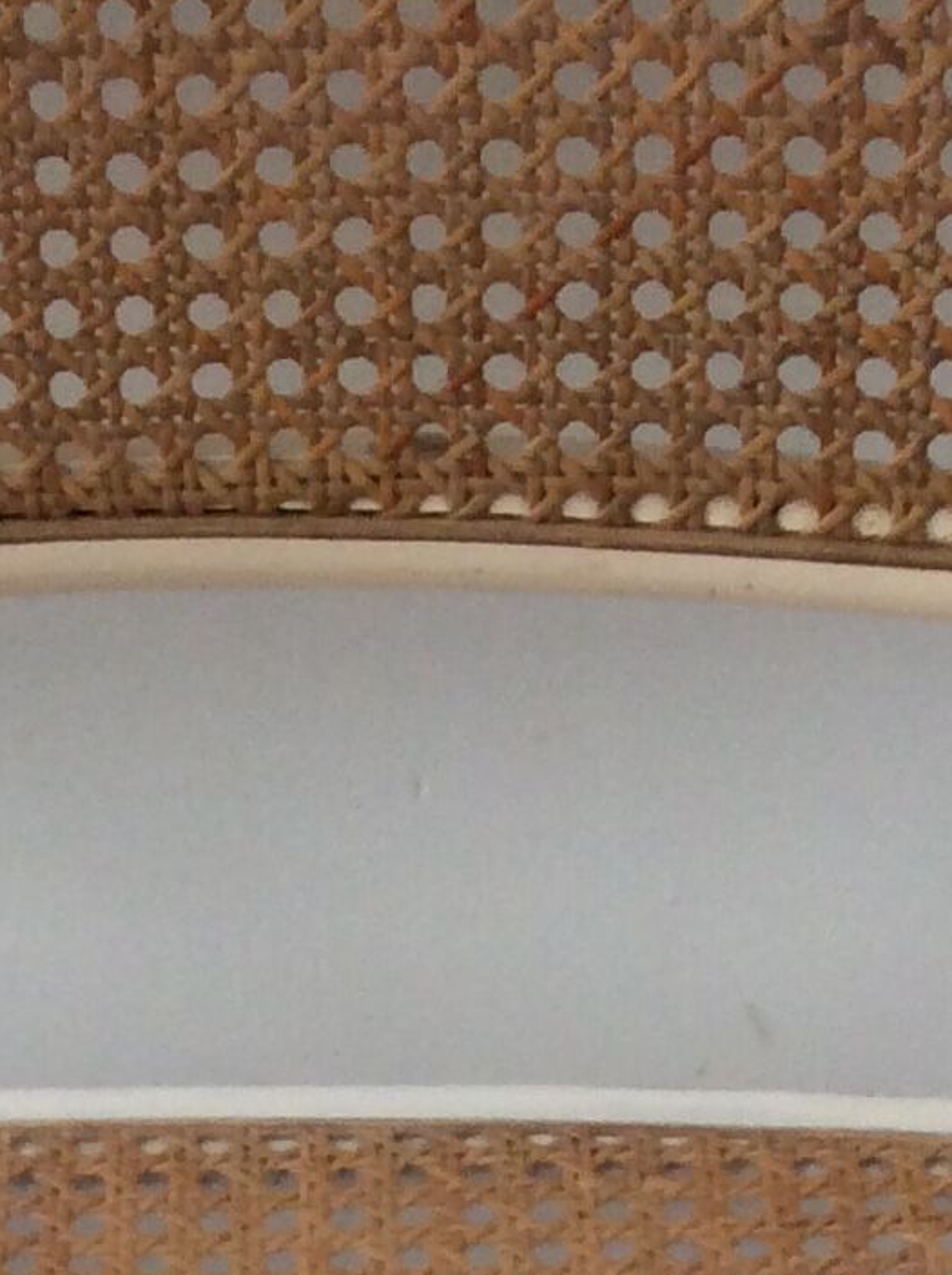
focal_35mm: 118
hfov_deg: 12.5
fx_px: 4339
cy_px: 1810
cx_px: 185
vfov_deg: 15.6
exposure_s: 1/25
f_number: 2.4
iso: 50
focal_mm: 3.3
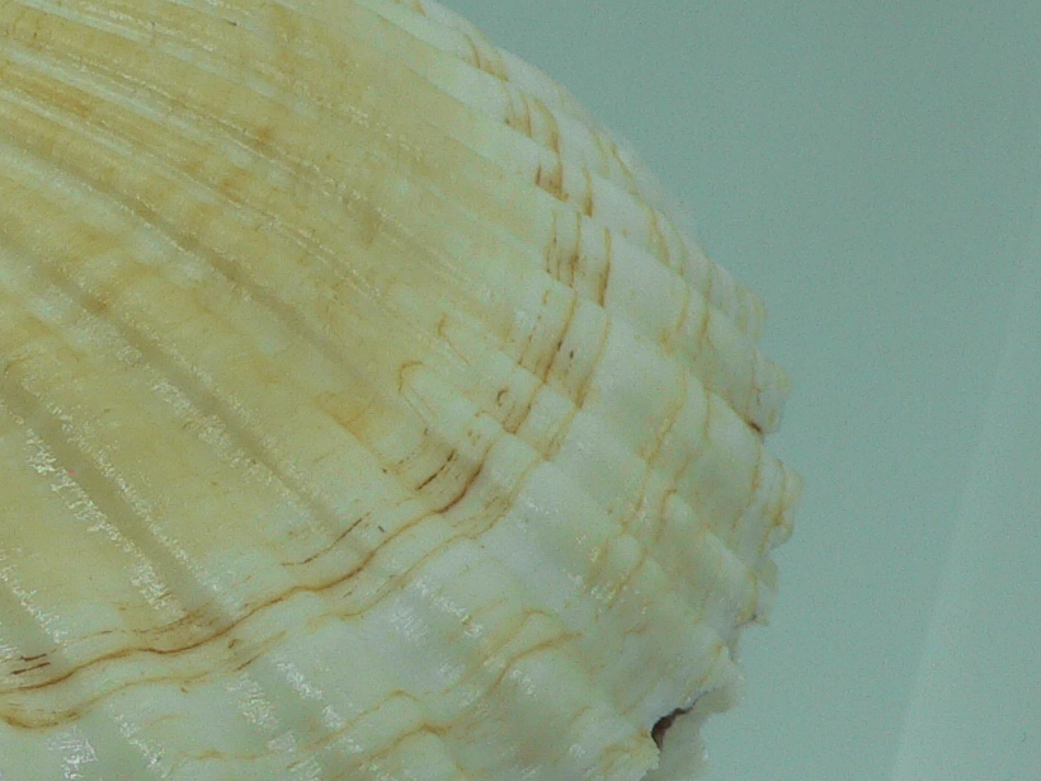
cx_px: -71
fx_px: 2586
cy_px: 283
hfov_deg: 21.7
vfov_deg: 17.1
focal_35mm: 86
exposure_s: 1/80
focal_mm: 4.6
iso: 80
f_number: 2.8
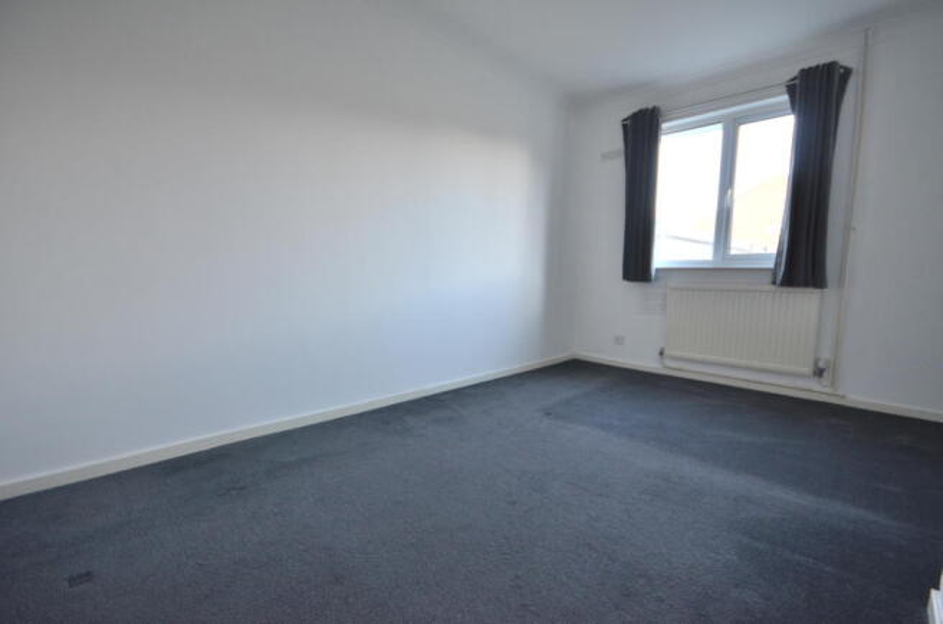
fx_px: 392
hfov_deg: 100.5
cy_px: 312
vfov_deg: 77.0
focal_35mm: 15
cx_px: 472
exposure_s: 1/60
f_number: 4
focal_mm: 10
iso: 560
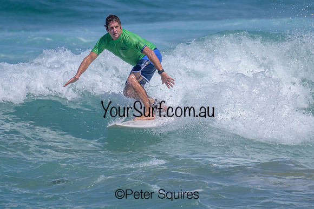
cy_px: 74
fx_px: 9427
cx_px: 128
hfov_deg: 1.9
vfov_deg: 1.3
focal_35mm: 1081
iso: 560
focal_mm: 800
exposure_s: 1/2000
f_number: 11
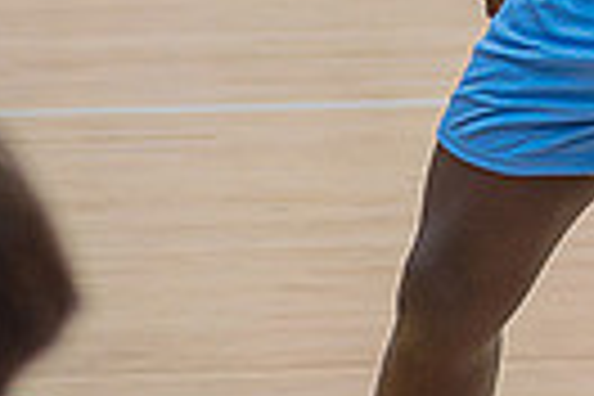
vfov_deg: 1.8
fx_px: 12572
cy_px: -405
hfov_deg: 2.7
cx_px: 909
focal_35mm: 762
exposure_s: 1/250
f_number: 5.3
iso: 1000
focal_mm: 165
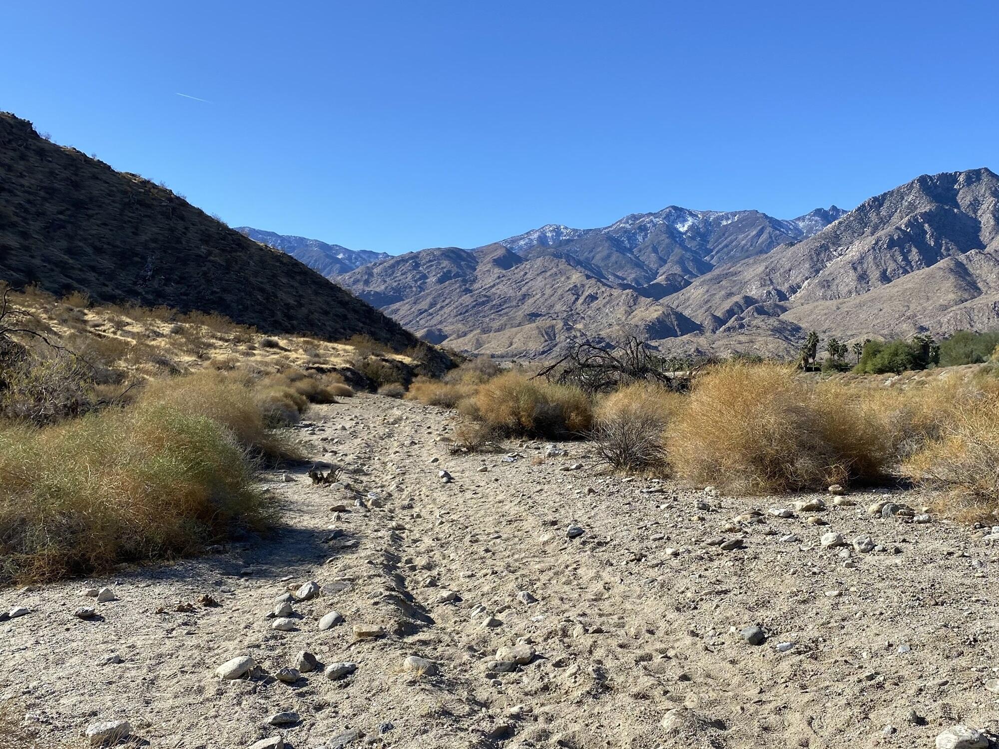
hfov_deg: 67.3
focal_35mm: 26
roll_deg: -0.2
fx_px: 750
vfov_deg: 53.1
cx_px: 500
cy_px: 374
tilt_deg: -5.2
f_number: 1.8
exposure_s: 1/2755
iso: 32
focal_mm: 4.25
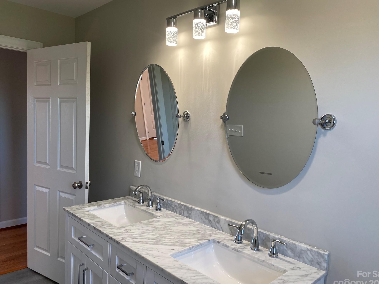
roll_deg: -2.7
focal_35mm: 27
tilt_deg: -5.1
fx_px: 296
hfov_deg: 65.3
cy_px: 145
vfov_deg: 51.3
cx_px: 194
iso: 100
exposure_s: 1/120
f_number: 1.8
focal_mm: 4.25
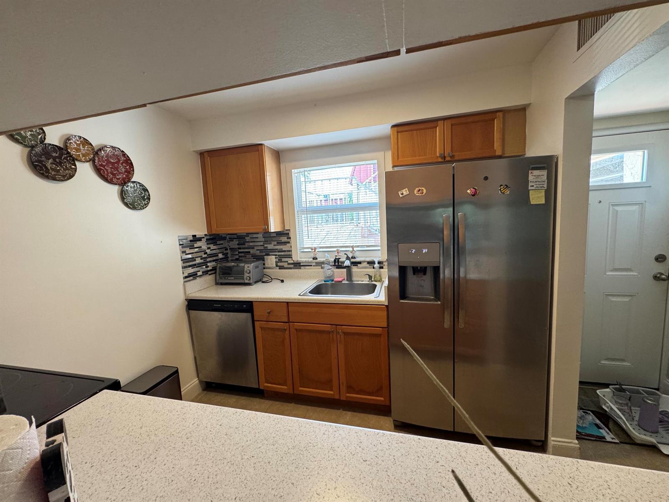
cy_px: 251
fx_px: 271
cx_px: 334
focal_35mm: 14
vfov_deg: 85.7
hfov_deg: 102.1
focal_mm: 2.22
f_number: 2.2
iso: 200
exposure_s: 1/120
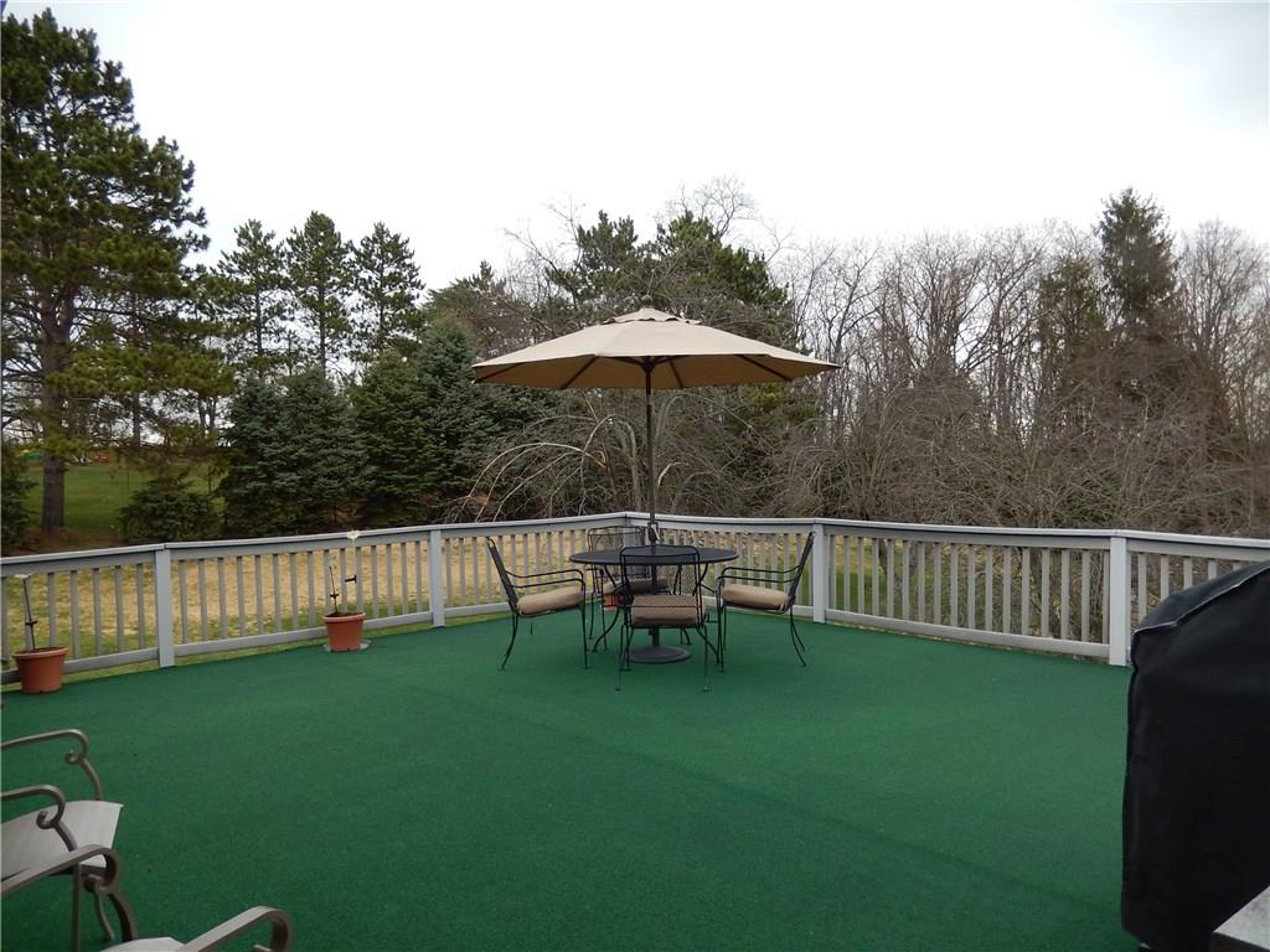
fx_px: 917
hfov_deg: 69.4
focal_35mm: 25
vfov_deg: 54.9
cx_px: 635
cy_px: 476
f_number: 3.4
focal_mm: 4.5
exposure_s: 1/125
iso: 125
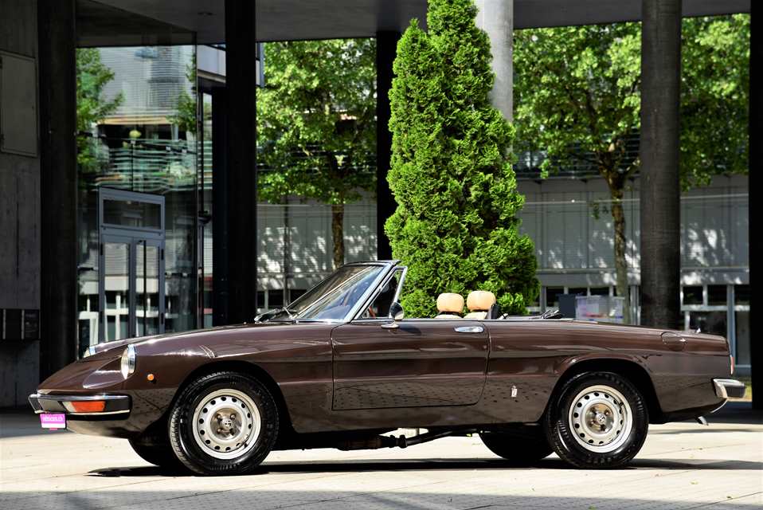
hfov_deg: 17.1
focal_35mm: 120
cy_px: 255
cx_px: 382
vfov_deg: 11.4
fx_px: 2545
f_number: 8
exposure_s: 1/200
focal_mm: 120
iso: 125
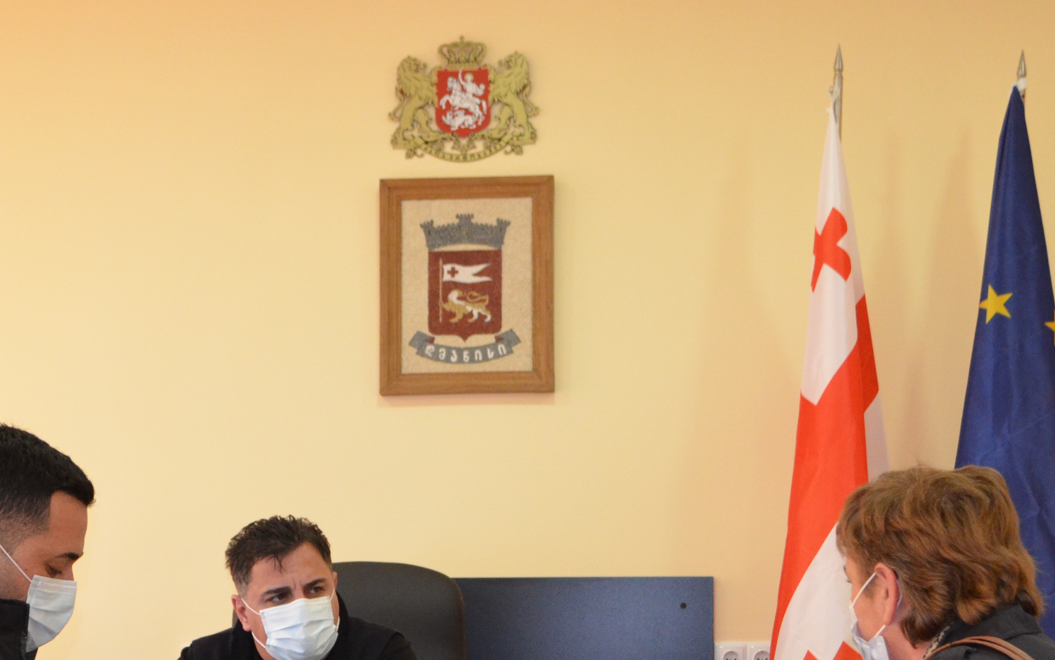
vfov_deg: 18.7
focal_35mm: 68
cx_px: 389
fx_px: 1955
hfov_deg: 30.1
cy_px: 621
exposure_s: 1/60
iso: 1800
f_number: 4
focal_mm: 24
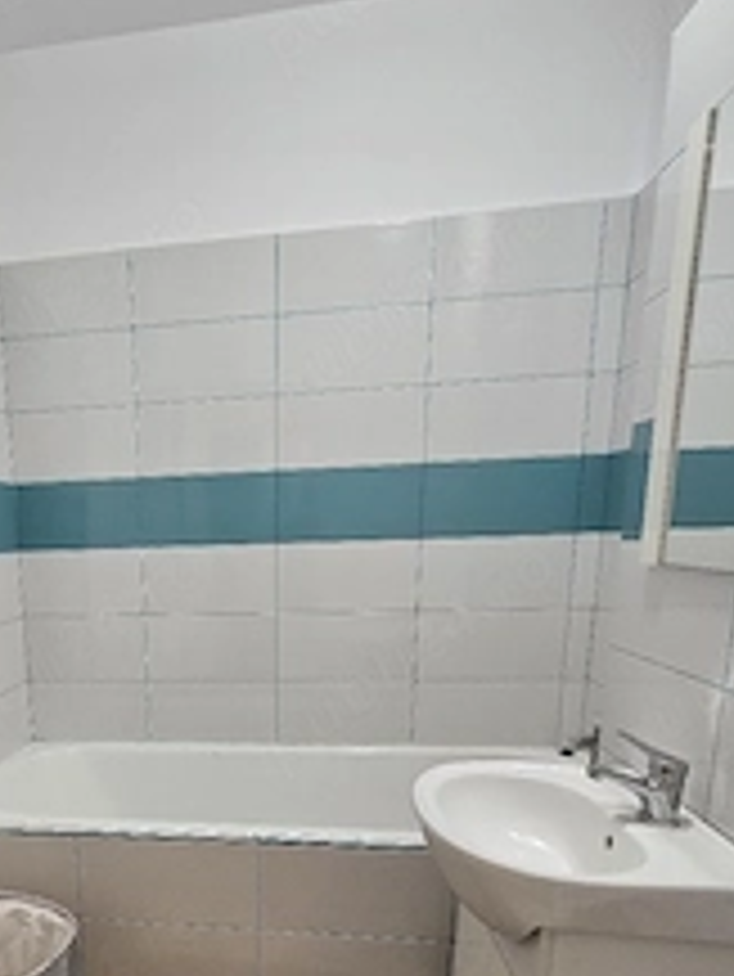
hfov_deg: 53.2
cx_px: 149
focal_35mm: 24
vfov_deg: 67.8
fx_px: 678
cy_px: 711
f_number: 2.2
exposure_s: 1/50.3
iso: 250
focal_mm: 2.2
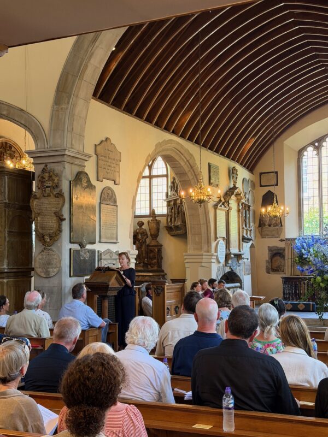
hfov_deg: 30.3
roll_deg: +0.1
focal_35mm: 48
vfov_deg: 39.7
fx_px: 606
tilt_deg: +2.8
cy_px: 218
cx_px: 164
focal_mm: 6.76
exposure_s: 1/50
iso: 160
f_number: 1.78
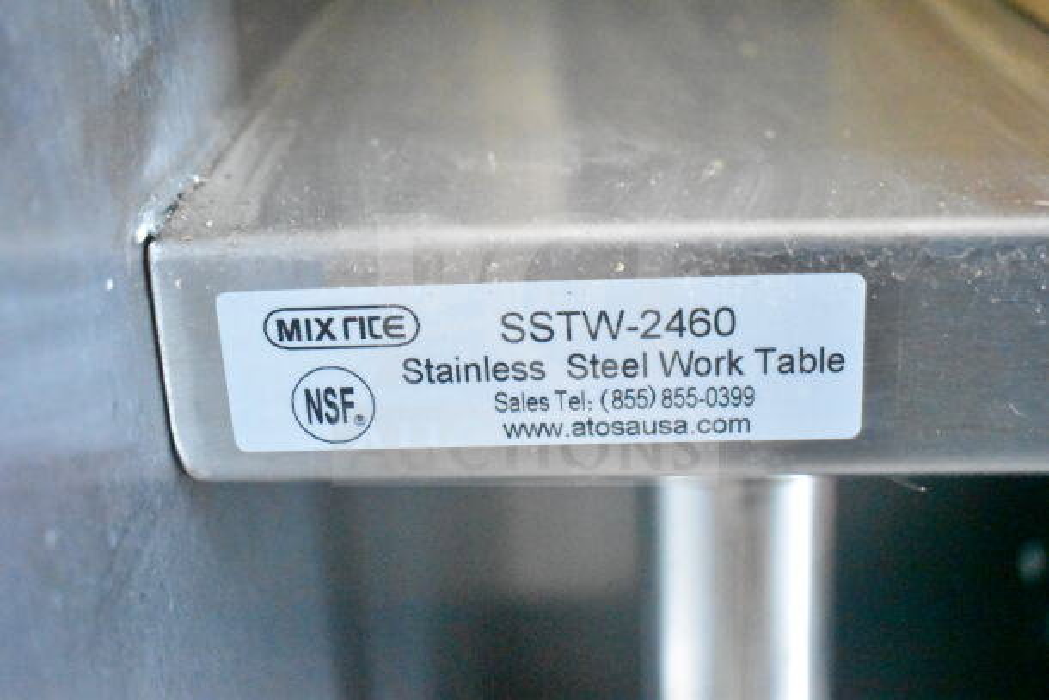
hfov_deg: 37.8
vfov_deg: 25.8
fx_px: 1530
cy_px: 350
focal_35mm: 52
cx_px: 524
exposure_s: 1/30
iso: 25600
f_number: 4.5
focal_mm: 35
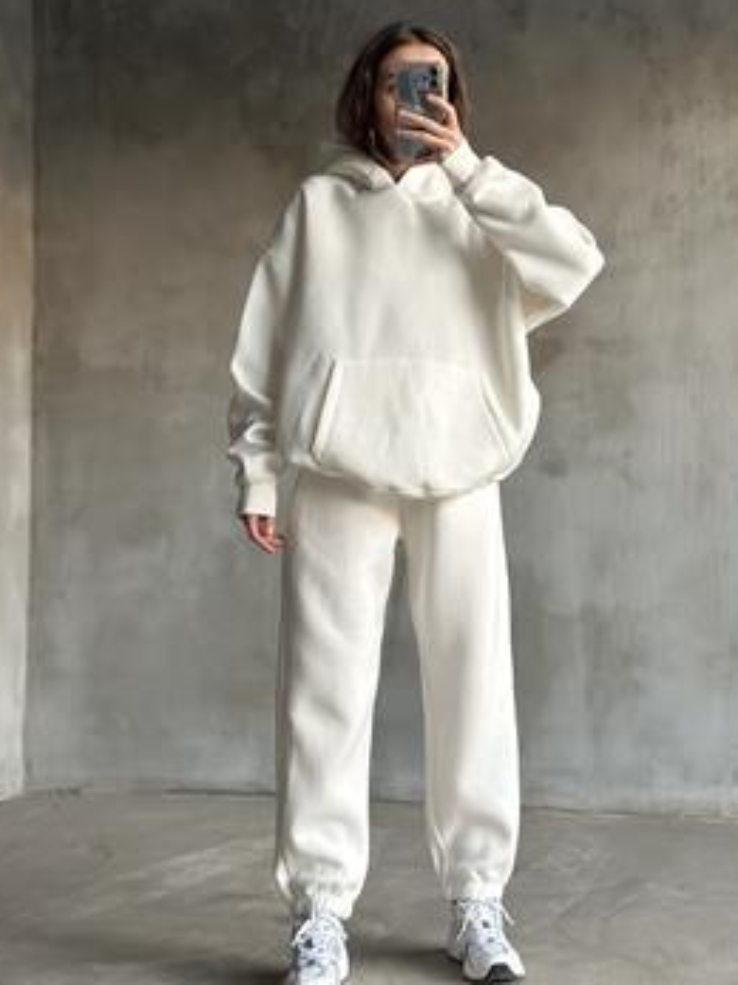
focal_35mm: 59
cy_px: 431
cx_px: 412
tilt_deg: -26.6
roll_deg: +0.3
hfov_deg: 24.8
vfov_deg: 32.7
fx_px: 1678
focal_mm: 6.86
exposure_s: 1/60
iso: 250
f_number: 1.78
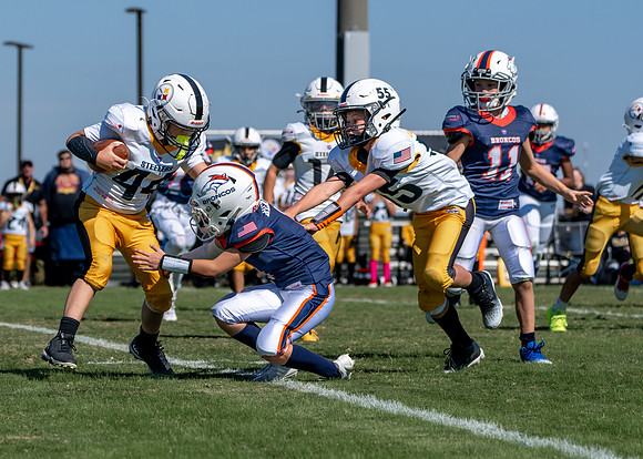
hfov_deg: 9.0
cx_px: 137
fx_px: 4062
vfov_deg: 6.5
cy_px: 216
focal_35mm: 222
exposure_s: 1/2000
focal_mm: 141
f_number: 5
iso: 125
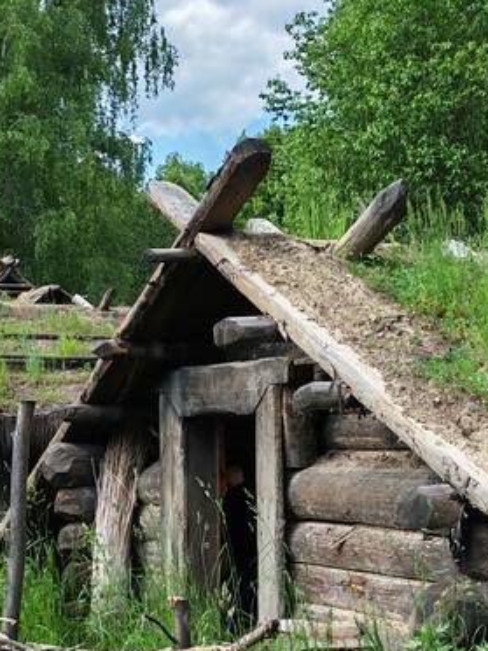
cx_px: 469
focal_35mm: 64
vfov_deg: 29.9
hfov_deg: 22.2
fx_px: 1203
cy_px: 472
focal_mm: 6.12
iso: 50
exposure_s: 1/360
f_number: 1.9
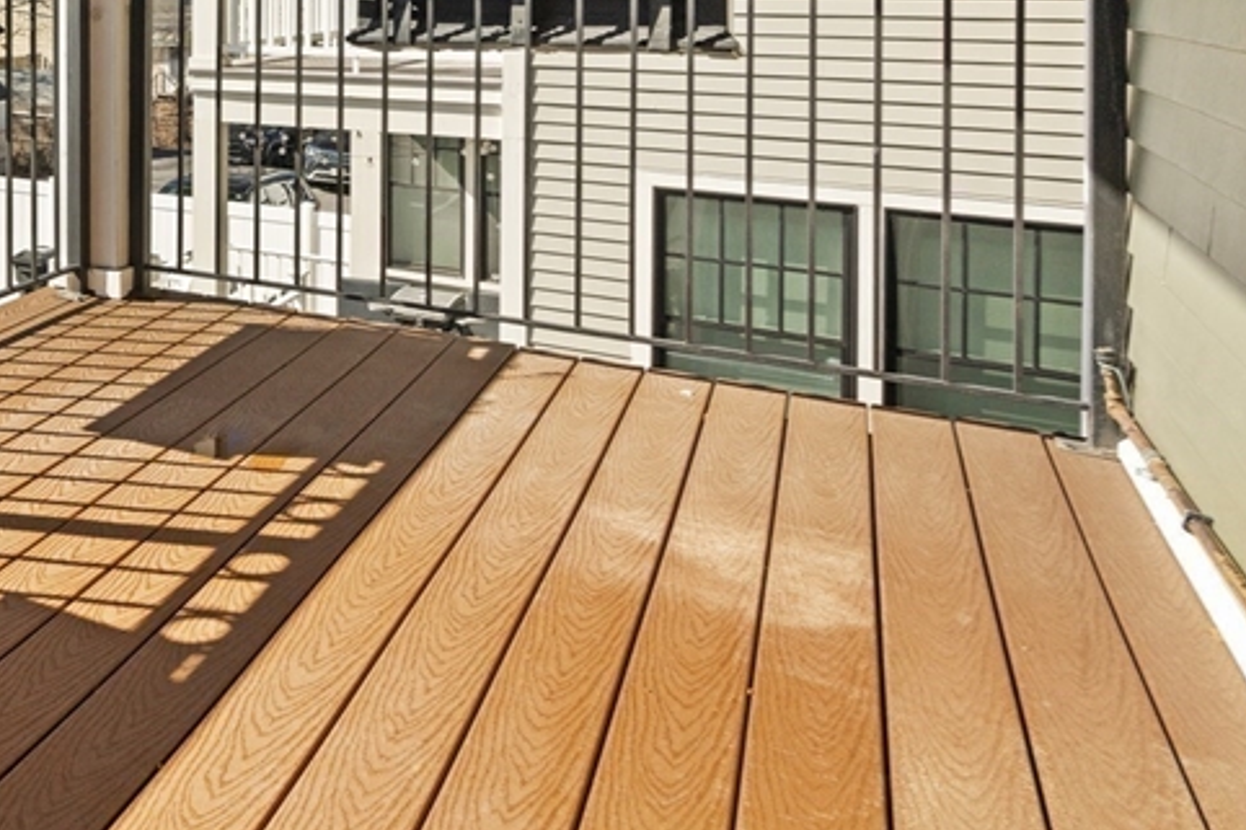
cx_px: 18
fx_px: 1176
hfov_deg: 47.1
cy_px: -40
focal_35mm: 34
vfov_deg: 34.5
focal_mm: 16
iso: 320
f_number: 9
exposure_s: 1/250
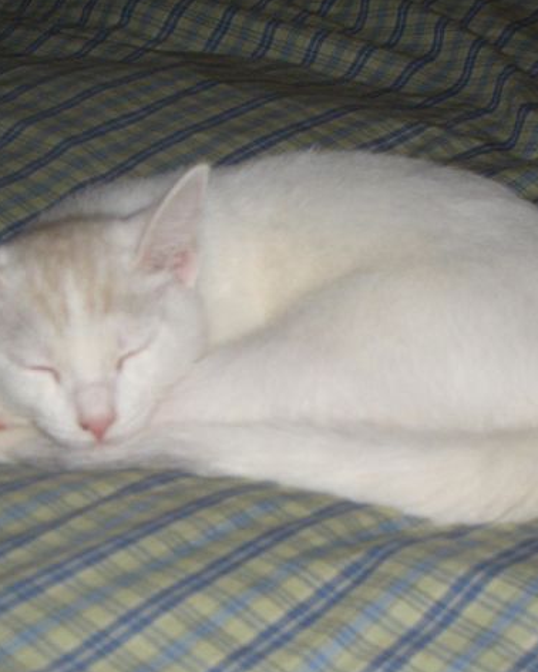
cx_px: 288
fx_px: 1631
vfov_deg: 23.3
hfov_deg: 18.7
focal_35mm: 82
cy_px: 336
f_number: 3.5
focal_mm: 10.2
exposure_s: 1/60
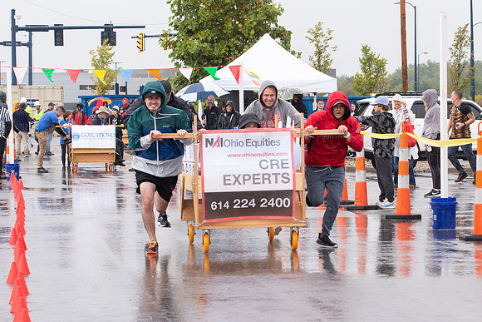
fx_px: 2130
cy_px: 212
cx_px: 284
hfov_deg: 12.9
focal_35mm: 159
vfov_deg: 8.6
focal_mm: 70
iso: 800
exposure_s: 1/400
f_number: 7.1
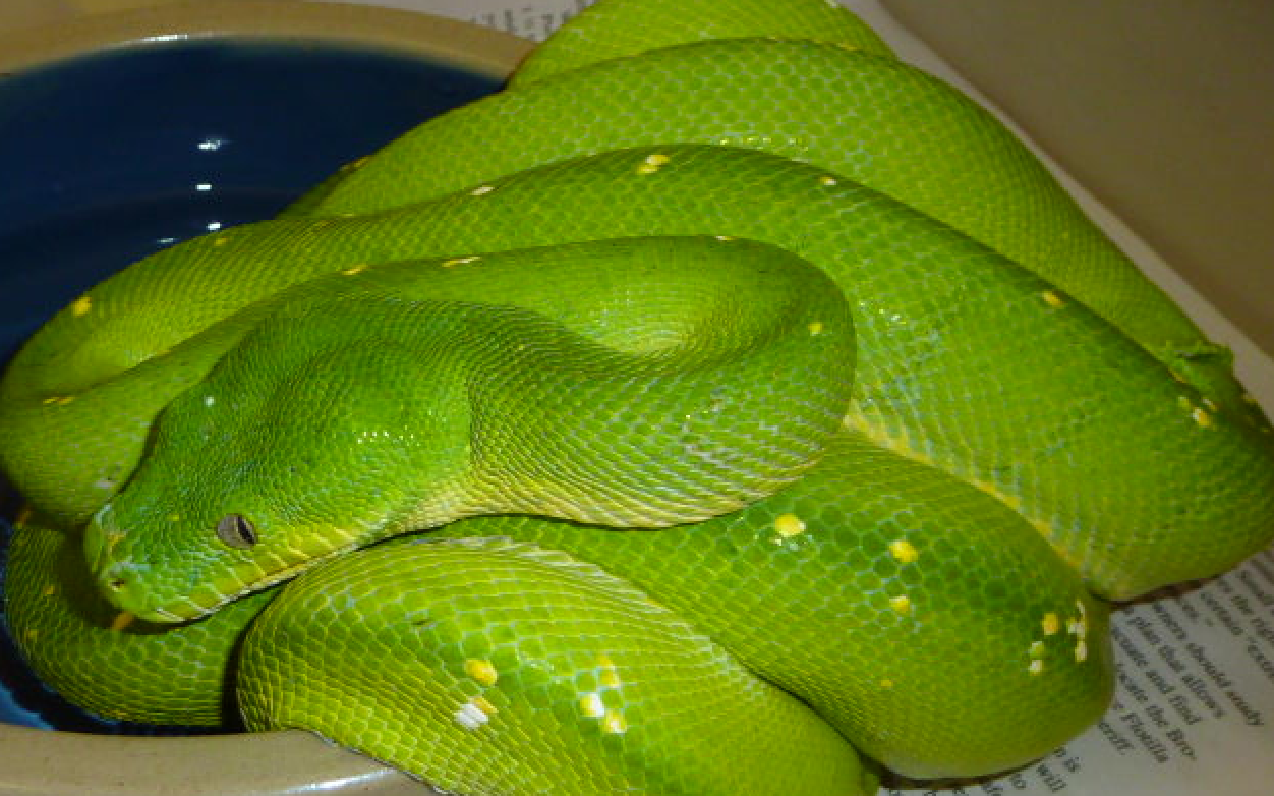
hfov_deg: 38.9
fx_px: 1805
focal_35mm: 52
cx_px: 645
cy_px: 399
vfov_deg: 24.9
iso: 100
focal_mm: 4.4
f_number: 3.3
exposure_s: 1/30
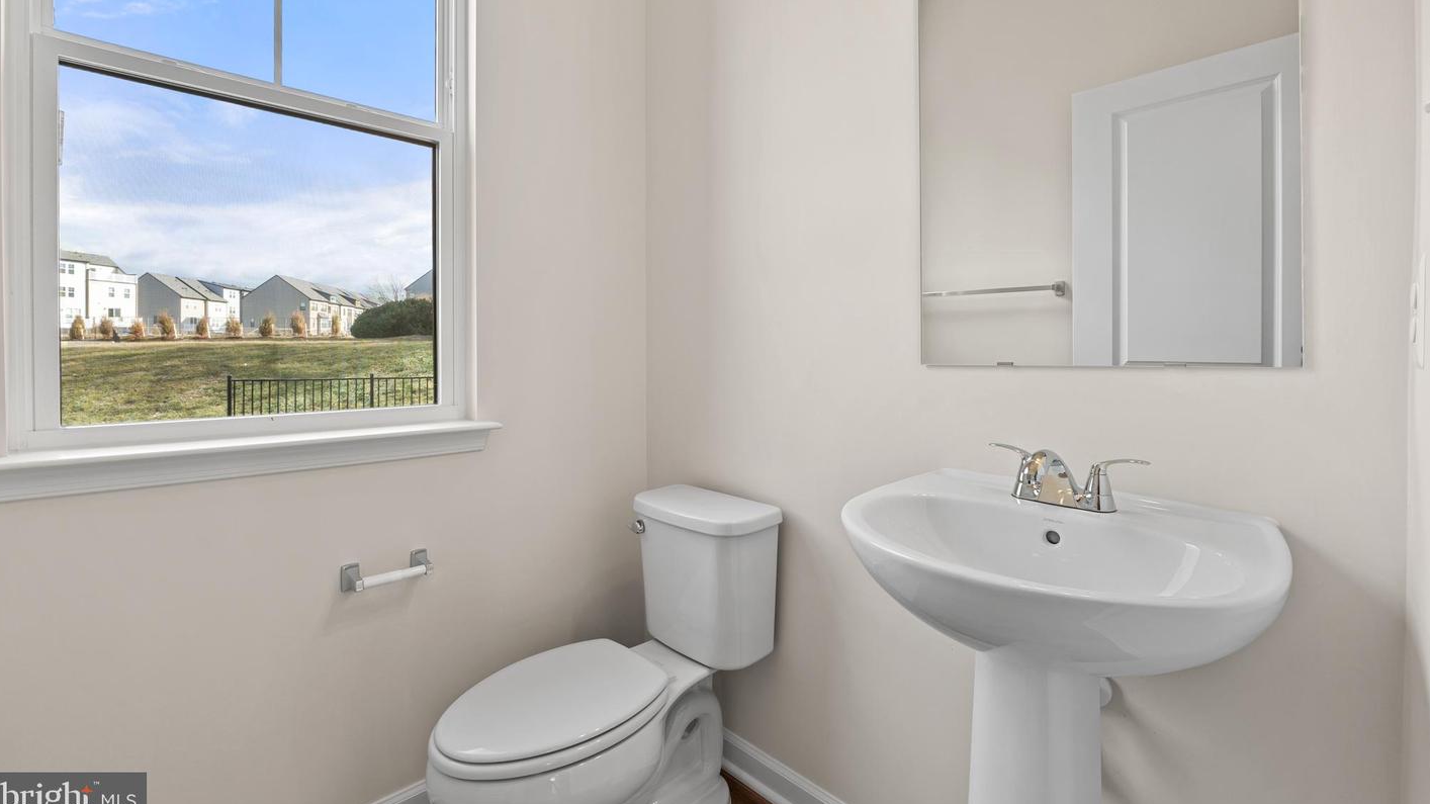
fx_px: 607
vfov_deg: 66.7
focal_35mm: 16
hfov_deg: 99.4
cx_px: 717
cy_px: 339
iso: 100
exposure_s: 1/4
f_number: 9
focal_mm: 10
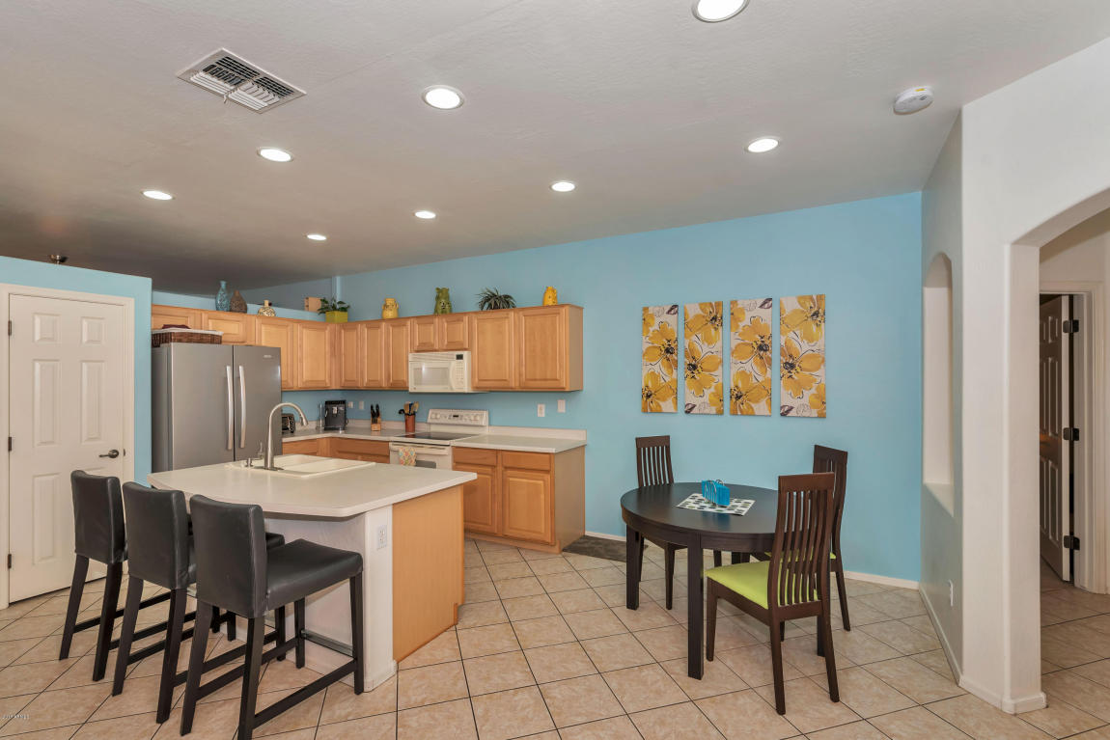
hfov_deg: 100.4
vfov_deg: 77.3
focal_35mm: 15
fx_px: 463
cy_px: 370
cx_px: 555
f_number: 6.3
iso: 500
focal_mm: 15
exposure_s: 1/60
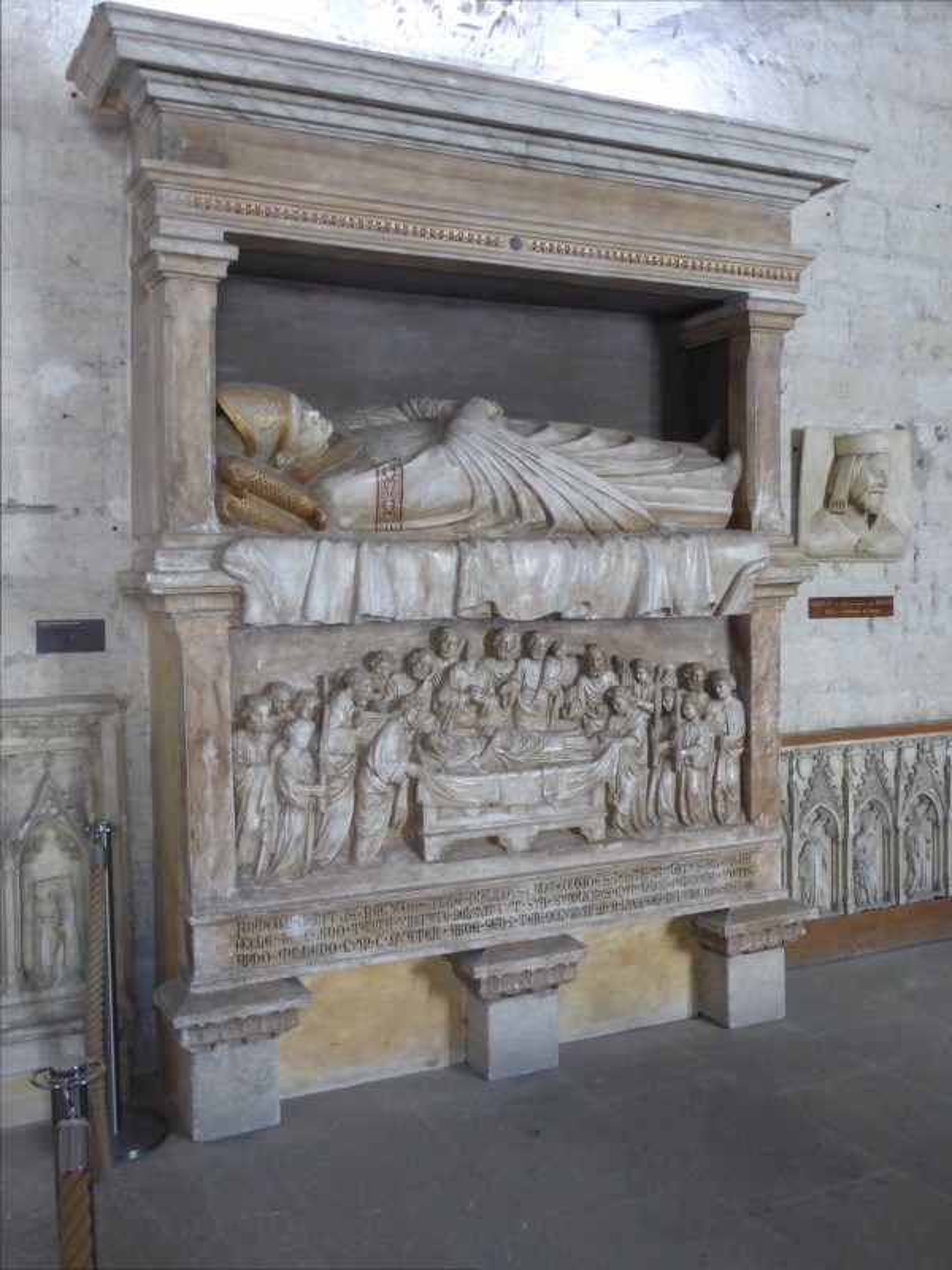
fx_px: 1137
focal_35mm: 31
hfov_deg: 45.4
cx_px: 476
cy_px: 635
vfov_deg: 58.4
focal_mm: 5.4
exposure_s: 1/10
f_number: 3.6
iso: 400
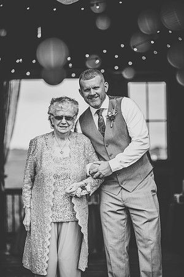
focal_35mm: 135
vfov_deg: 15.2
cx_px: 92
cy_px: 138
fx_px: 1035
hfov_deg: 10.2
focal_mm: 135
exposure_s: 1/4000
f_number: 2.8
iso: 320
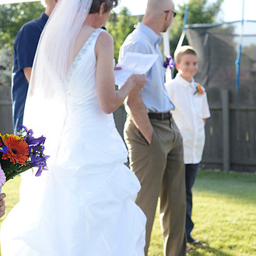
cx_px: 58
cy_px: 119
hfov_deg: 22.8
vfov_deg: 23.1
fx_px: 628
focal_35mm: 75
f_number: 5
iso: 200
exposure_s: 1/200
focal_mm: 50
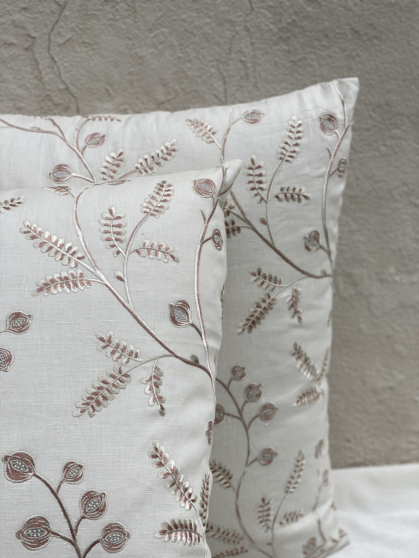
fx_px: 839
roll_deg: +0.6
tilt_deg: -17.5
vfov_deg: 36.8
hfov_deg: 28.0
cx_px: 210
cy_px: 279
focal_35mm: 52
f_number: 2
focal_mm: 6
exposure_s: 1/545
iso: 20
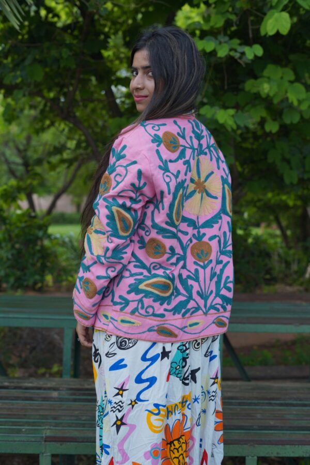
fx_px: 646
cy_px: 232
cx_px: 155
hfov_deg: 27.0
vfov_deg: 39.6
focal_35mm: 50
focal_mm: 50
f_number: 4
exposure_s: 1/250
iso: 100
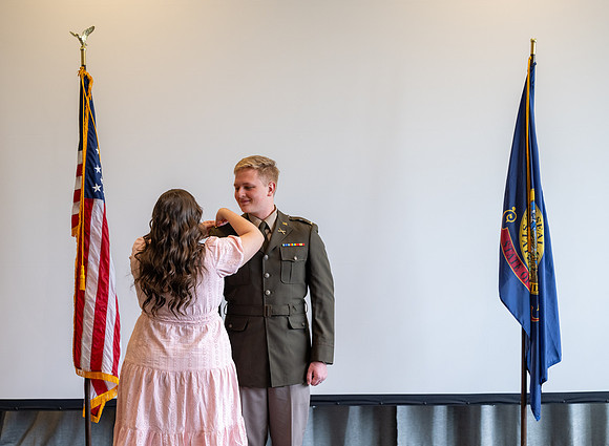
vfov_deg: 19.5
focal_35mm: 75
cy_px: 223
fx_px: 1301
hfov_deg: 26.3
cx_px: 293
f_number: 2.8
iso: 500
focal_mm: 70
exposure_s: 1/200
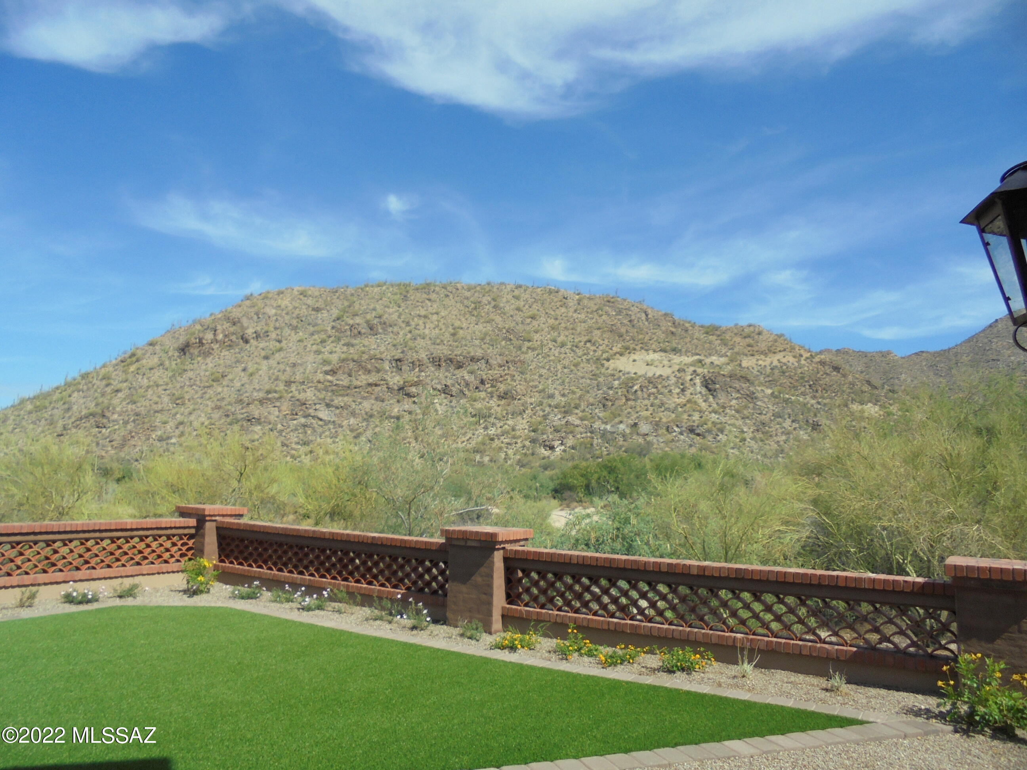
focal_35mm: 26
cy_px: 385
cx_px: 514
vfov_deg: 53.1
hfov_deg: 67.3
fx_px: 771
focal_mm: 4.6
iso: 100
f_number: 11.5
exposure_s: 1/100
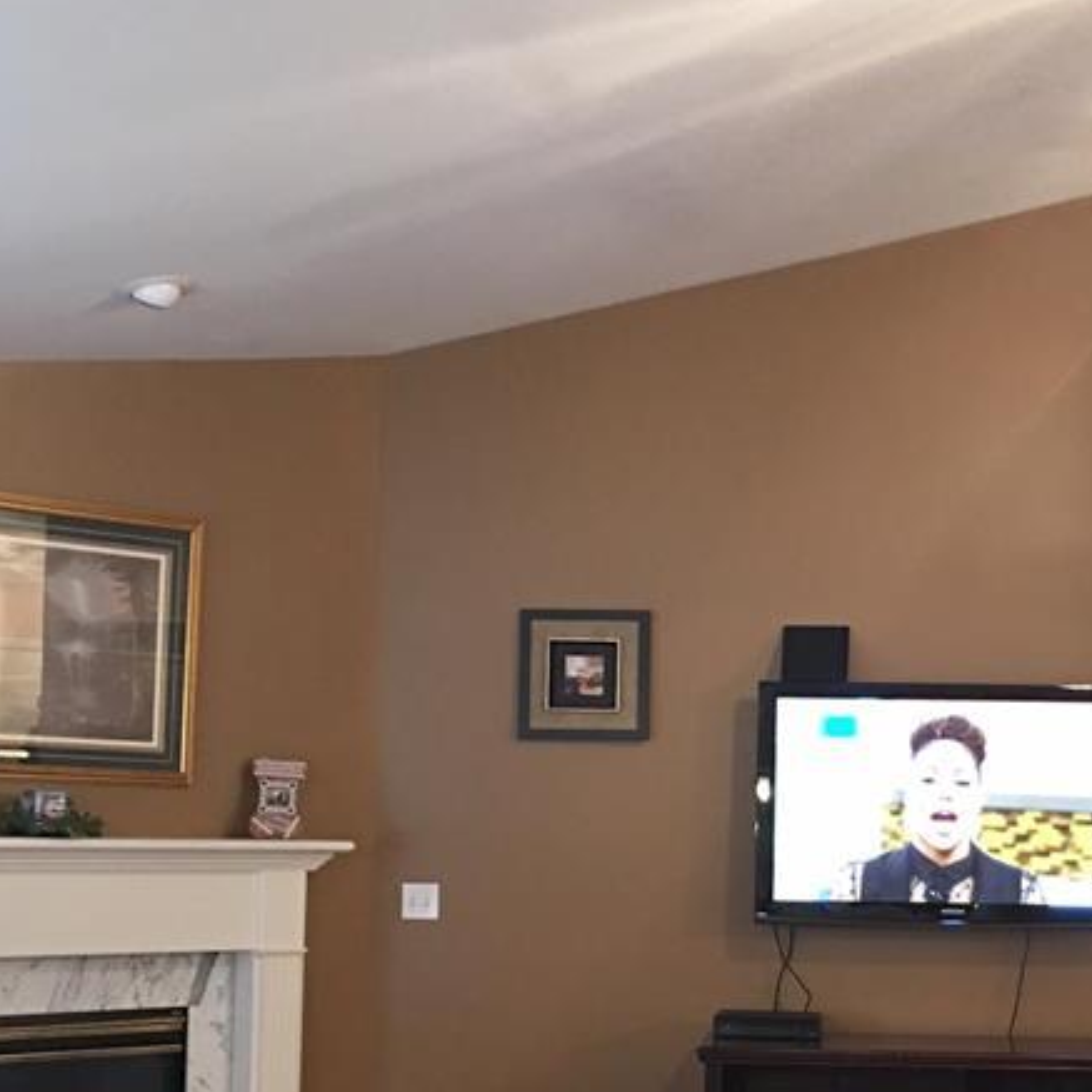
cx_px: 870
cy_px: 812
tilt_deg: +1.5
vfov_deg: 28.2
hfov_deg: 28.0
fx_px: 2141
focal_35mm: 60
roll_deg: -1.5
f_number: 2.2
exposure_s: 1/4
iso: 64
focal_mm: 4.15
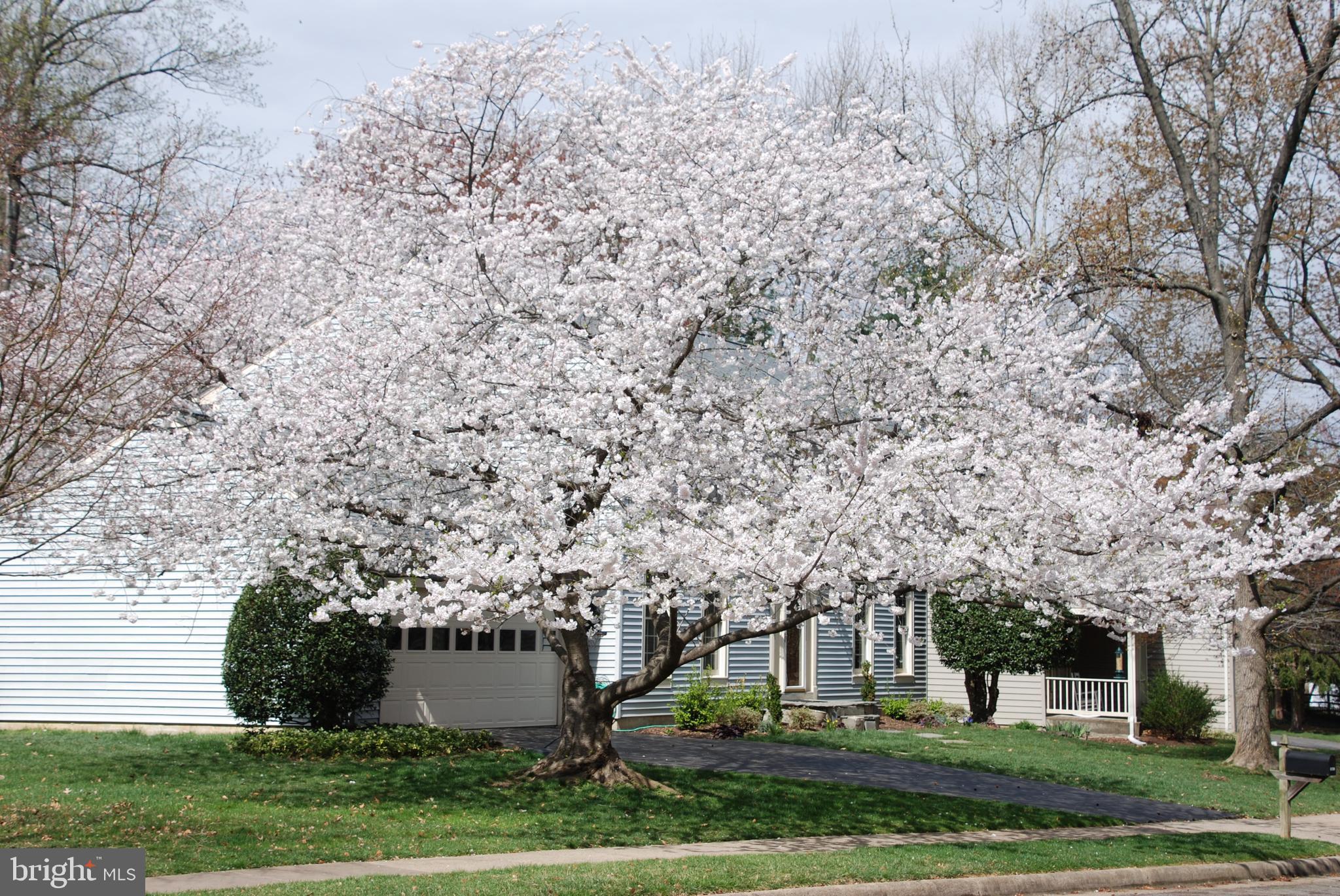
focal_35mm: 60
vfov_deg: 22.7
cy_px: 448
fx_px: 2236
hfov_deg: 33.4
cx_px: 670
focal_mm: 40
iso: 100
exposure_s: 1/250
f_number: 8
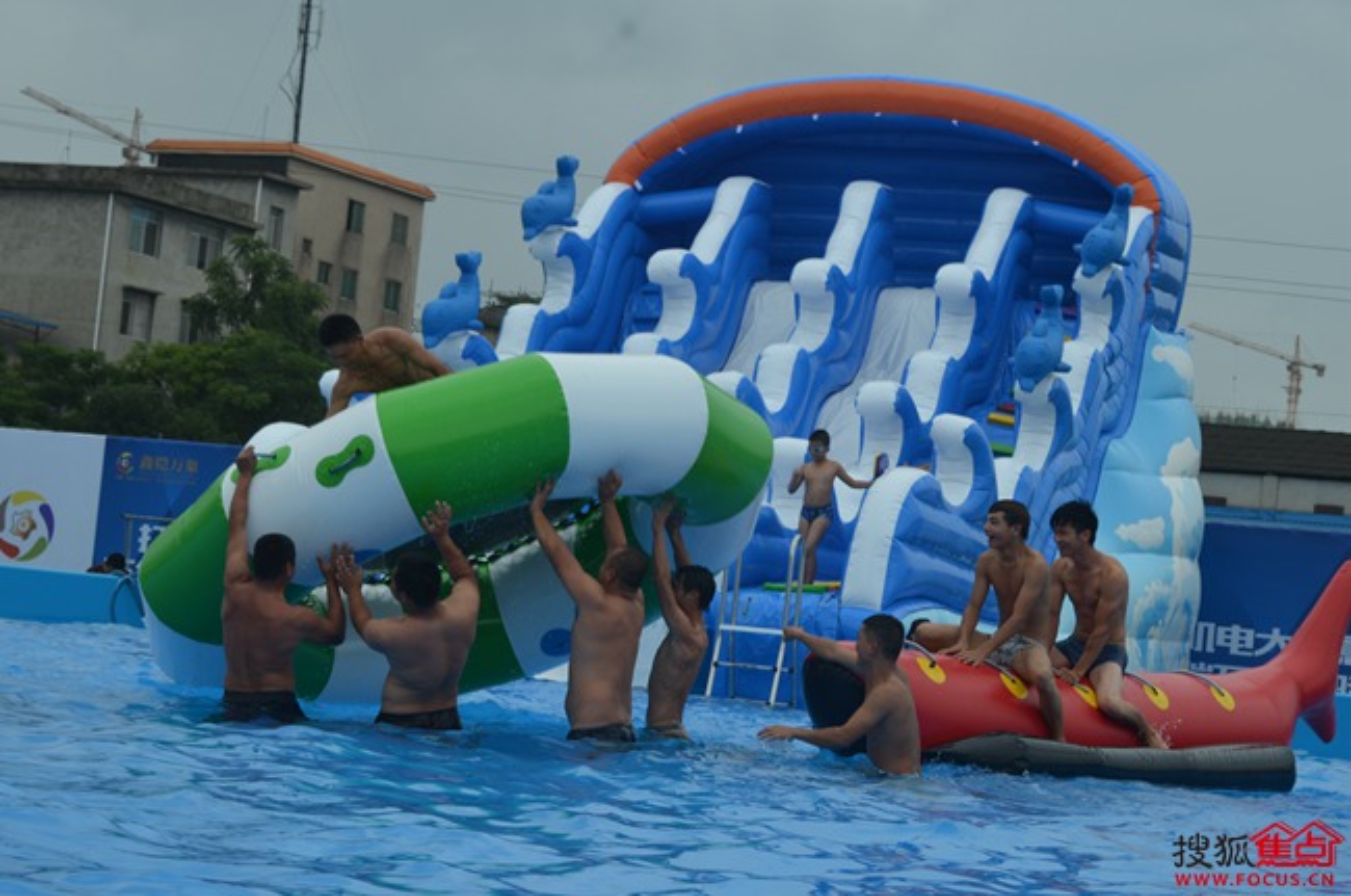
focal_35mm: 82
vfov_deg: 16.5
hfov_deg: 24.7
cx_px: 676
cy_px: 448
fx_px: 3091
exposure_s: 1/200
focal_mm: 55
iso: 100
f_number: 8
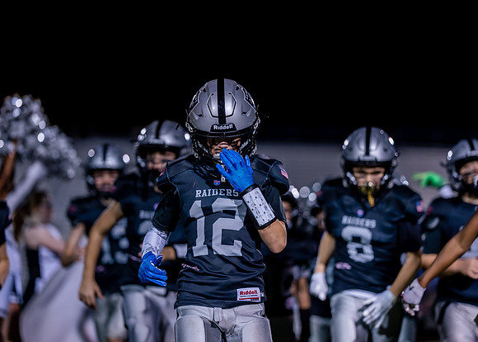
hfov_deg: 13.7
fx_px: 1985
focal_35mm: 146
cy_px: 171
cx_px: 239
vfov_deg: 9.8
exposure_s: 1/1000
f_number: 1.8
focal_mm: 135
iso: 800
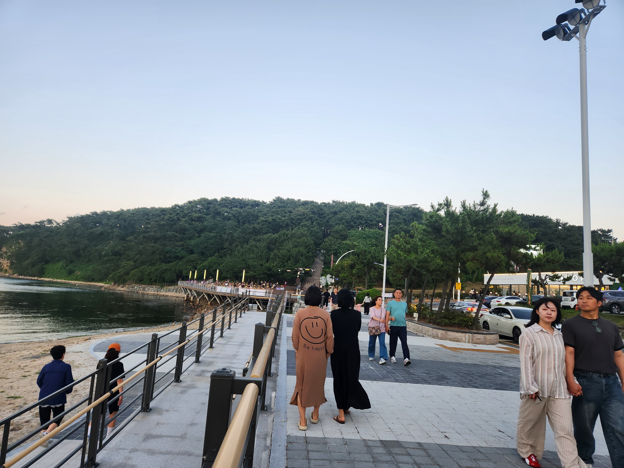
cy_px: 234
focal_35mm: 23
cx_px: 312
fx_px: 415
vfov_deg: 58.9
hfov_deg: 73.9
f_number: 1.8
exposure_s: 1/180
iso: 100
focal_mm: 5.4
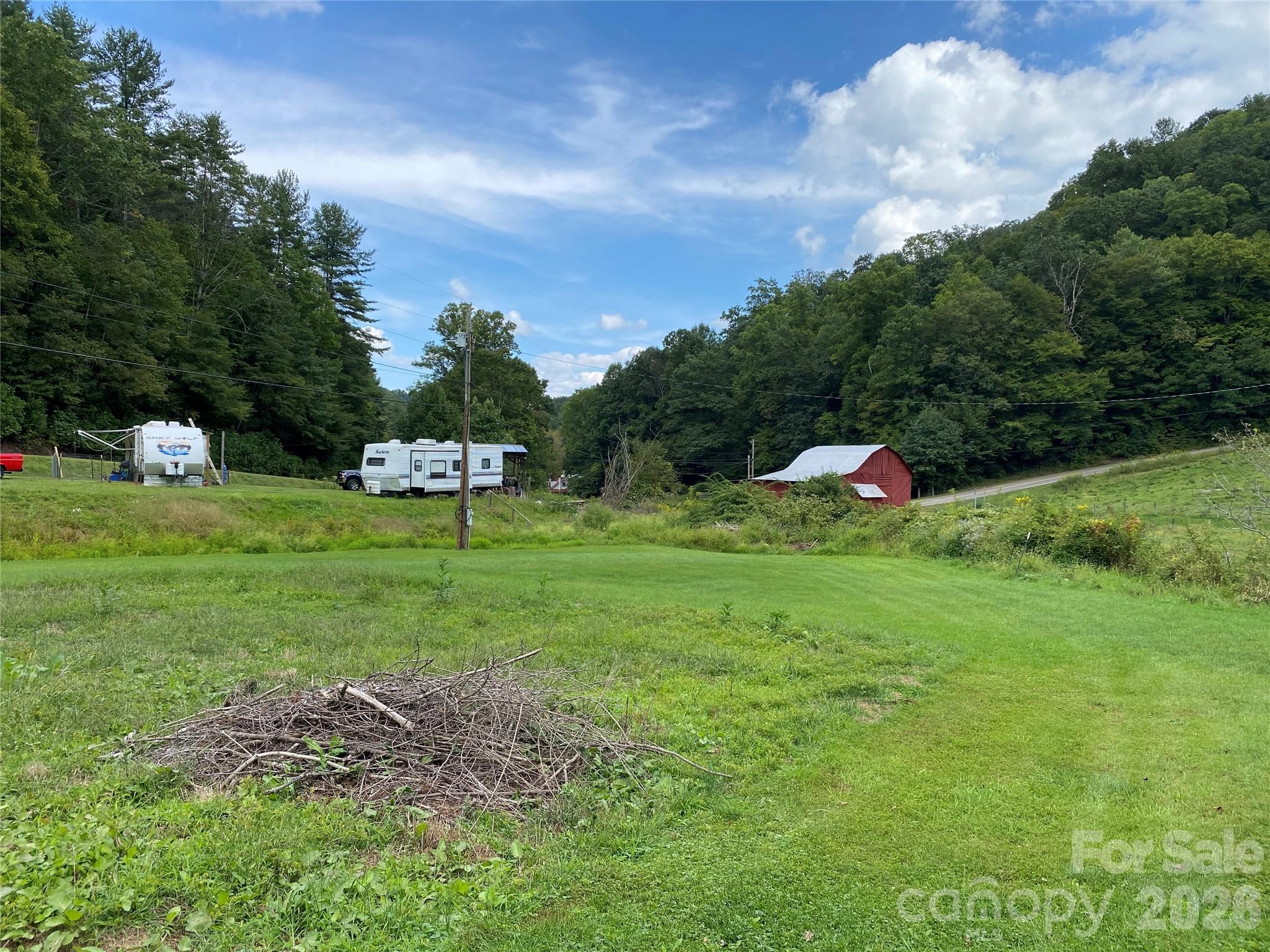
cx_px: 635
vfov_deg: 53.1
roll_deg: -1.0
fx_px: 954
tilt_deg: -1.9
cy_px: 476
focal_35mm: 26
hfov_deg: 67.3
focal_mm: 4.25
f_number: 1.8
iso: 32
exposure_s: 1/1522
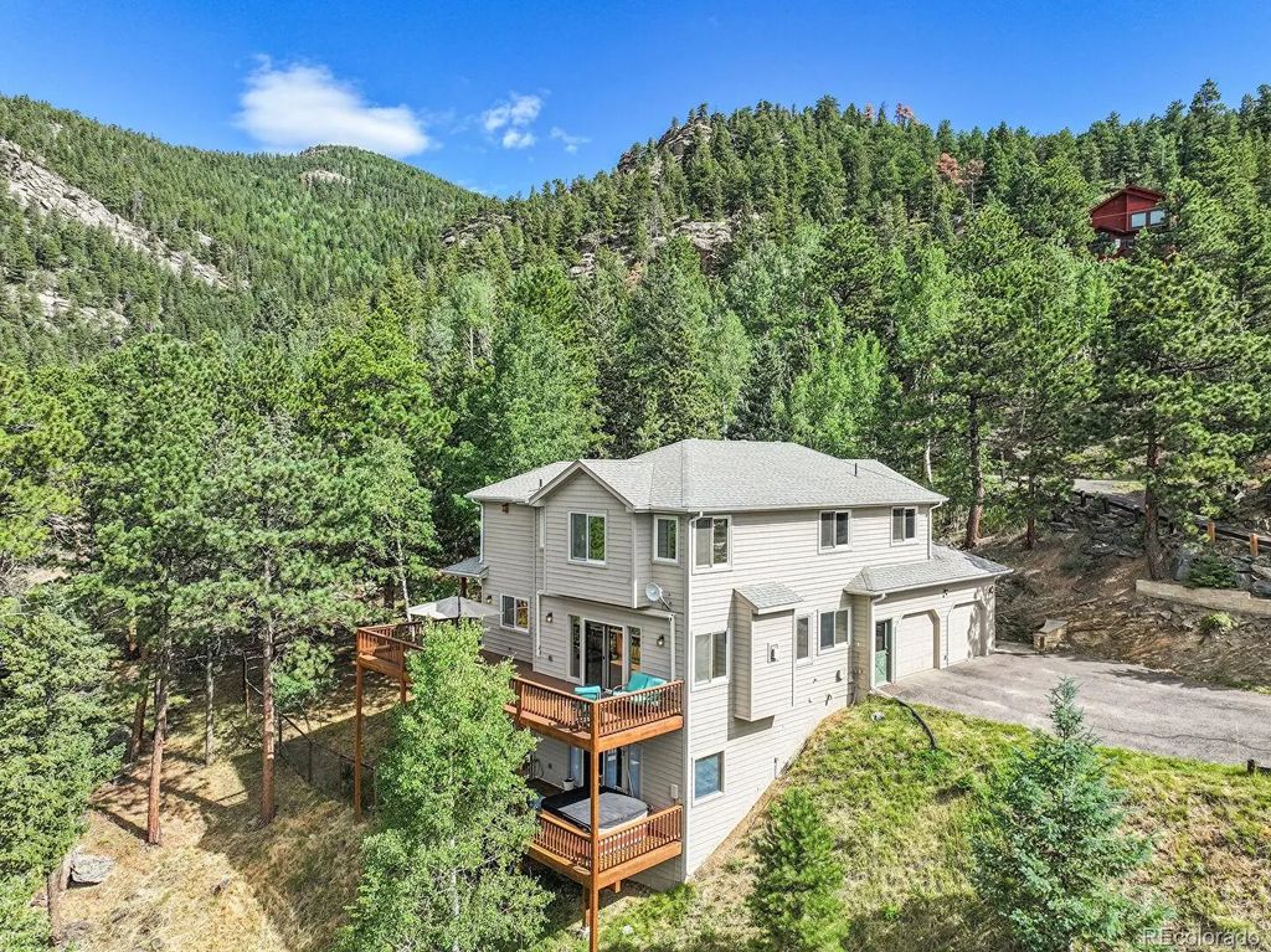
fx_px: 881
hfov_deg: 71.6
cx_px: 636
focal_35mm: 24
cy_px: 476
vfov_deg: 56.8
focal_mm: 12.29
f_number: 2.8
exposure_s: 1/1600
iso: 120
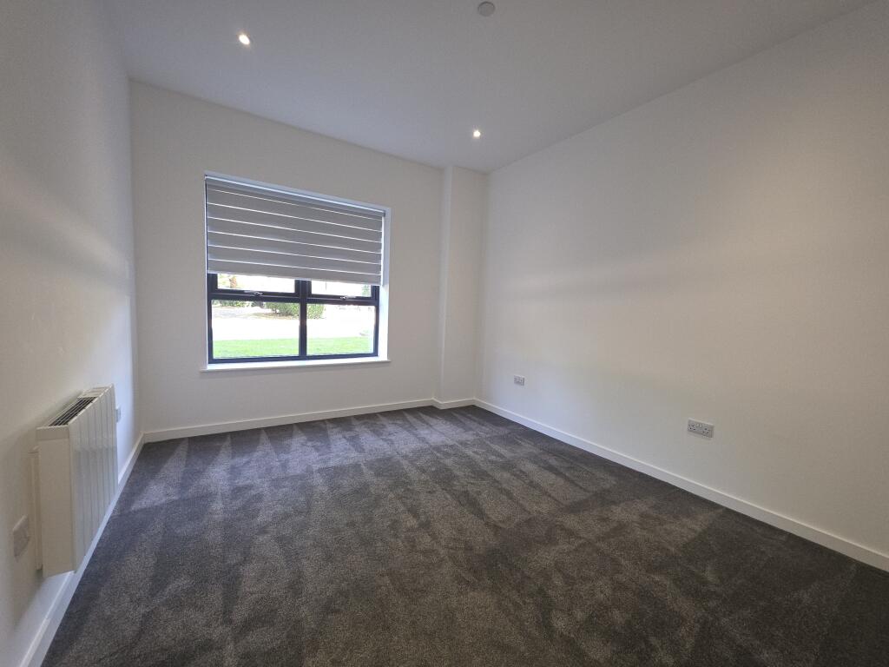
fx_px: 334
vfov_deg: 89.9
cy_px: 334
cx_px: 444
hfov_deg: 106.2
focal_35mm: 13
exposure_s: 1/50
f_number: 1.9
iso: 100
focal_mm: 2.2
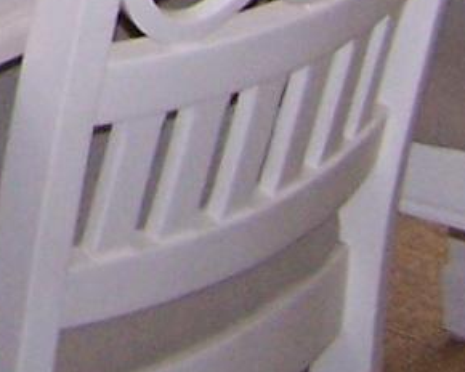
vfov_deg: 5.5
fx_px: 3606
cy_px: -819
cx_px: -589
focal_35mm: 262
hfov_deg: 7.0
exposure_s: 1/60
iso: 140
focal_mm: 6.3
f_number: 2.8
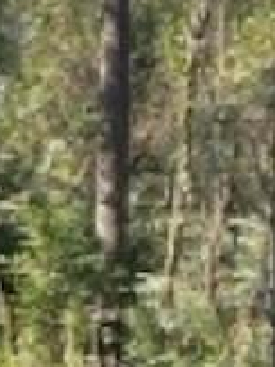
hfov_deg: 8.4
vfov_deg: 11.8
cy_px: 461
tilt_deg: -3.5
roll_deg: -0.7
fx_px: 1727
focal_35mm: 163
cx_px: -356
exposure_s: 1/383
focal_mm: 5.1
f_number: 1.6
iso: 50
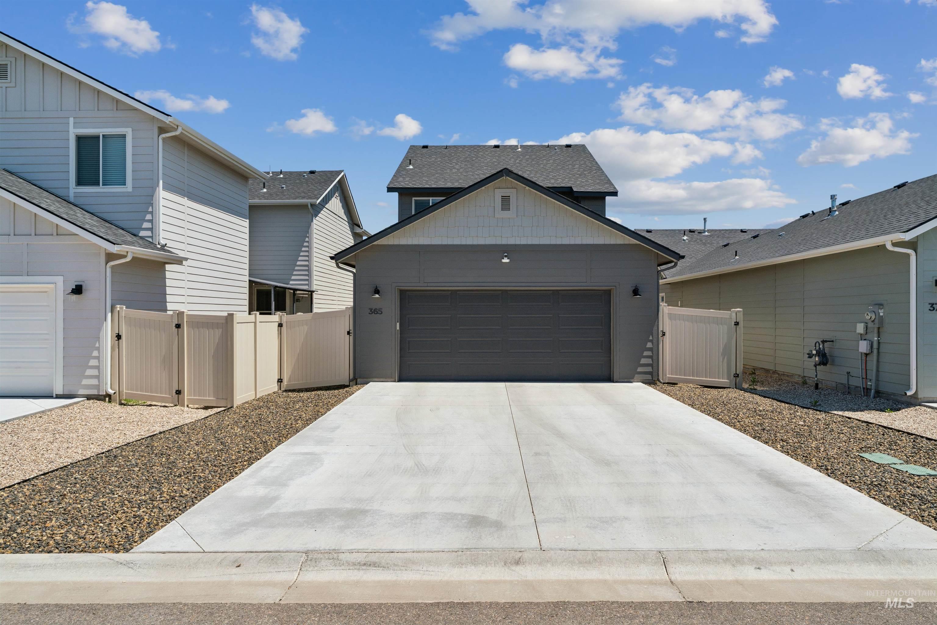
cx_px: 468
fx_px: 599
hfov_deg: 76.1
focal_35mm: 23
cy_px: 312
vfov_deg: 55.1
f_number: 13
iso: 400
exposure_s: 1/400
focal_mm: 23
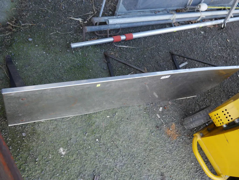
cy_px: 90
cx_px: 120
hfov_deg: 56.8
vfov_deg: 44.2
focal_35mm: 32
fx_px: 221
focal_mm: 16
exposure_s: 1/80
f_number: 3.6
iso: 200
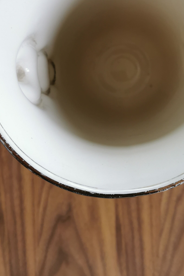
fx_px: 330
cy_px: 78
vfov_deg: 44.3
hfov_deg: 30.9
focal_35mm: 43
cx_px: 127
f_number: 1.6
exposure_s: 1/100
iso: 80
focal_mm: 5.56
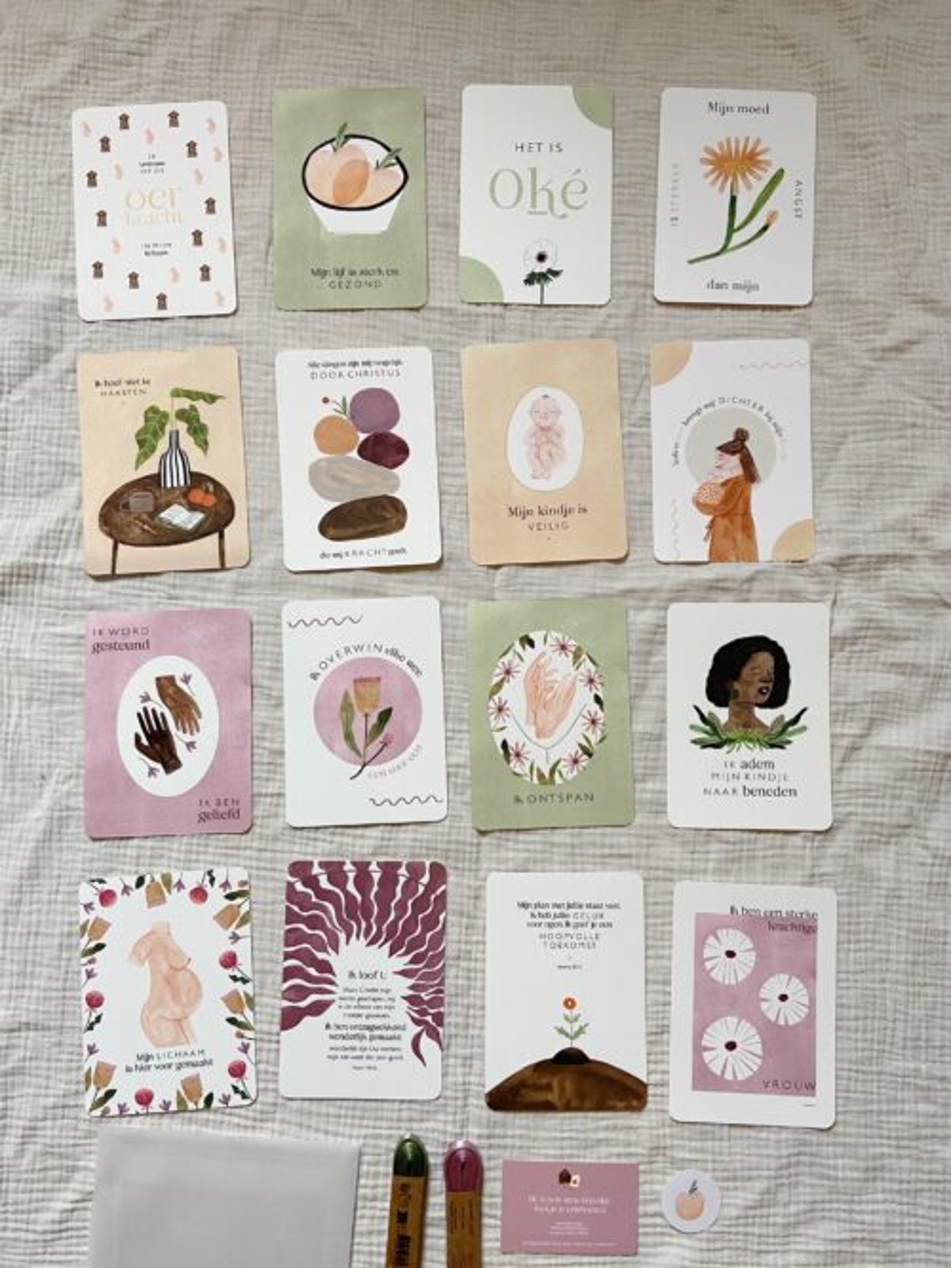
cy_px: 634
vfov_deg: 67.3
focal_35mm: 26
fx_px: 953
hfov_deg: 53.0
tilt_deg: -86.0
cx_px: 476
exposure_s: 1/50
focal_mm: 4.25
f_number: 1.8
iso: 80
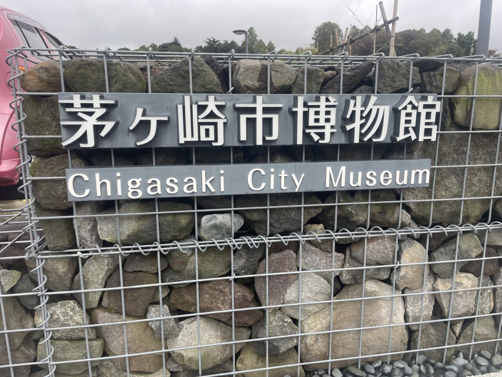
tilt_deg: -11.3
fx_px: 377
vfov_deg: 53.1
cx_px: 251
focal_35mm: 26
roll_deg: +0.4
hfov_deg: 67.3
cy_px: 188
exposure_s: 1/121
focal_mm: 4.2
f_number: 1.6
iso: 50
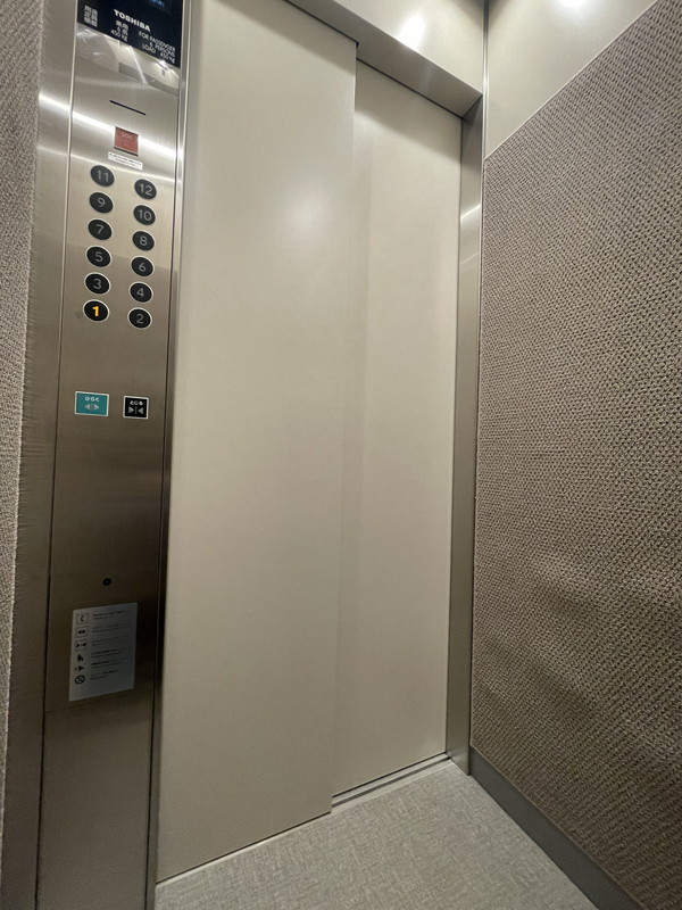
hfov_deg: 85.7
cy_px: 455
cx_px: 341
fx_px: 368
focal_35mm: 14
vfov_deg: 102.1
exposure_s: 1/50
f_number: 2.4
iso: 200
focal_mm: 1.55
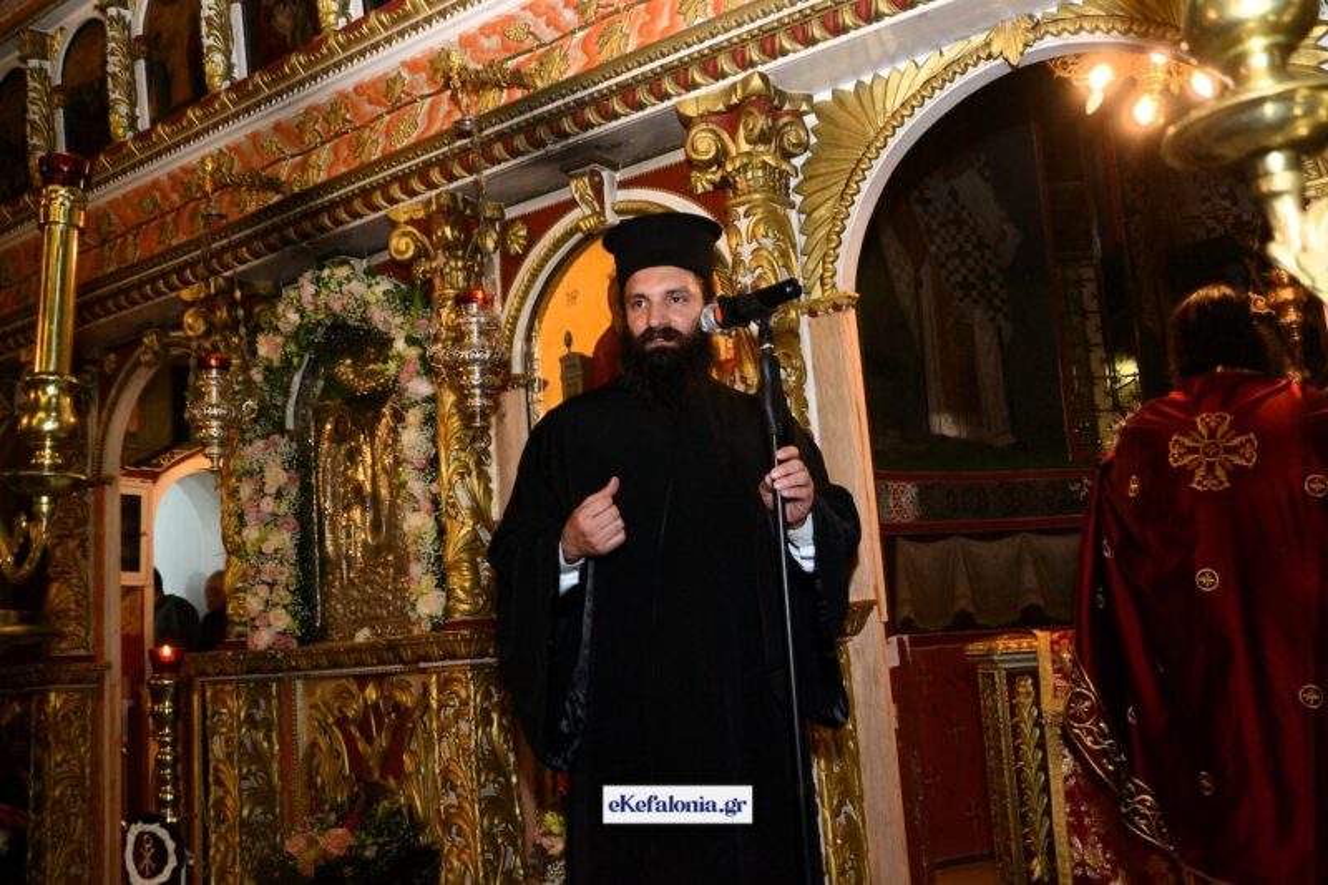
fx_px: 1328
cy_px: 442
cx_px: 664
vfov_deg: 36.9
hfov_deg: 53.1
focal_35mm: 36
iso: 1600
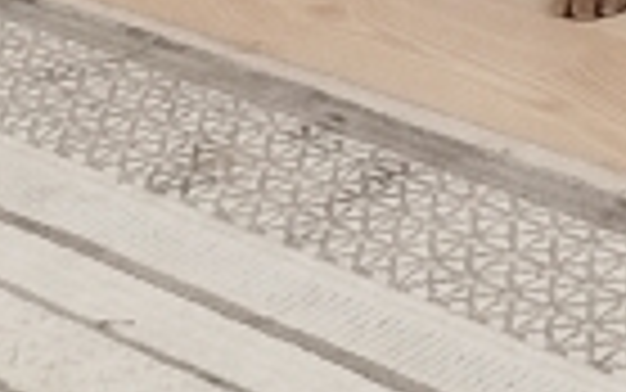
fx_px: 3123
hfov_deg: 11.4
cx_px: 511
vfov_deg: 7.0
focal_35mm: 183
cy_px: -275
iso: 640
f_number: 1.7
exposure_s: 1/33
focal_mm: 5.31
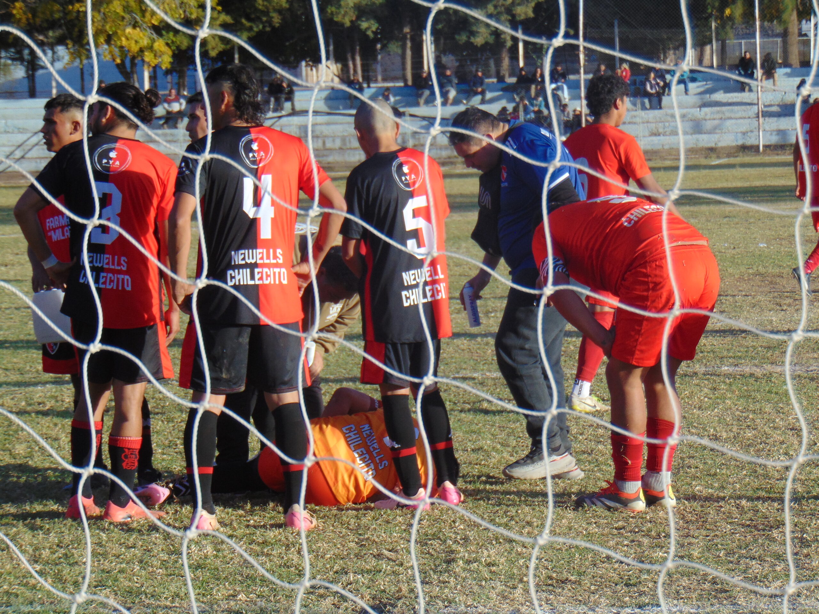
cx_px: 410
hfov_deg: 12.0
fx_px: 3880
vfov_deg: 9.1
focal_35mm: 164
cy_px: 307
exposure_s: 1/400
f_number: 4
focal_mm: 29.5
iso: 80
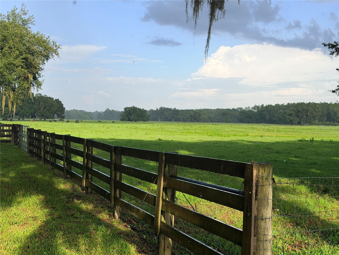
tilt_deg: -0.9
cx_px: 170
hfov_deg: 39.7
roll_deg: -1.0
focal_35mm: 48
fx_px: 470
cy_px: 128
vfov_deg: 30.3
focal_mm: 6.76
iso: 64
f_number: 1.78
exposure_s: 1/1795
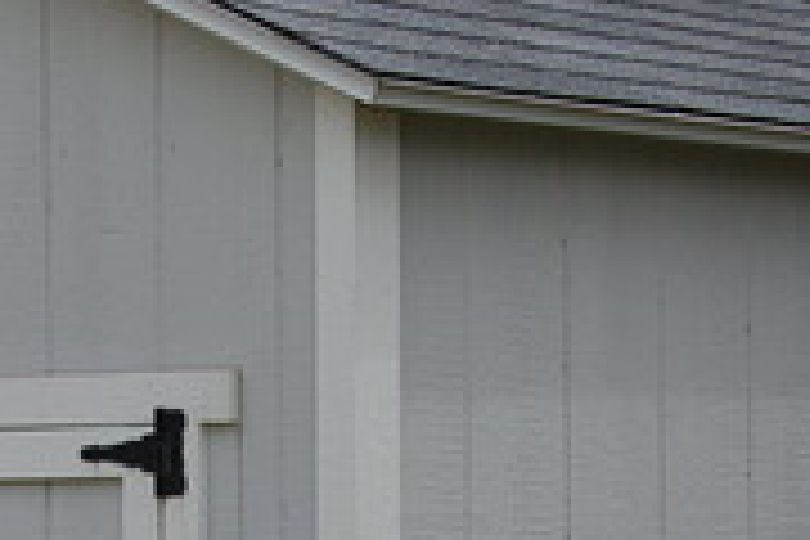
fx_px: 4072
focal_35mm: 181
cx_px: 248
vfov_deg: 7.5
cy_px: 801
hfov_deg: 11.3
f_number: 9
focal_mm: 34
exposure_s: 1/320
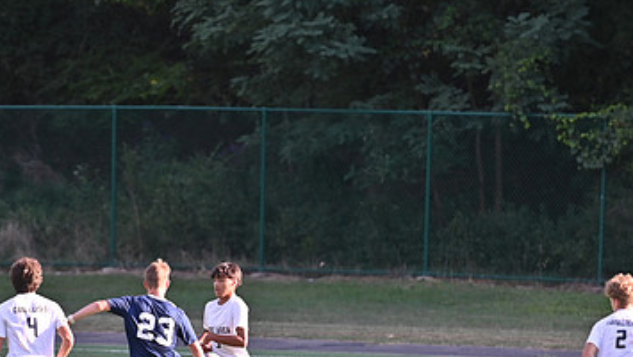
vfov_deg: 2.6
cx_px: 209
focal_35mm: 474
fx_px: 7959
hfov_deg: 4.6
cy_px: 233
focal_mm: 185
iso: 200
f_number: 2.8
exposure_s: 1/1000
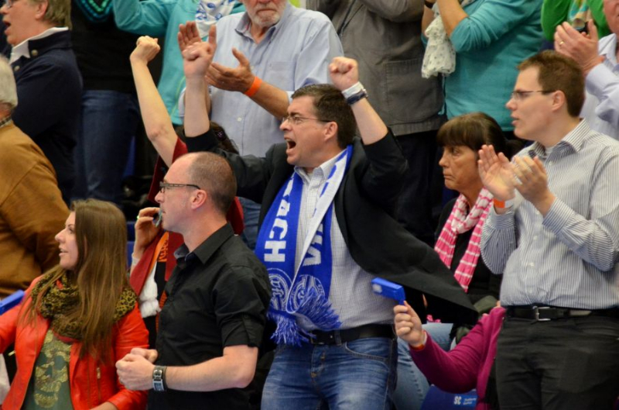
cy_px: 205
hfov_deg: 6.9
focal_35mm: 300
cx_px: 310
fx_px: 5145
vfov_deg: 4.6
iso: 1600
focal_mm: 200
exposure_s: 1/320
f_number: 2.8
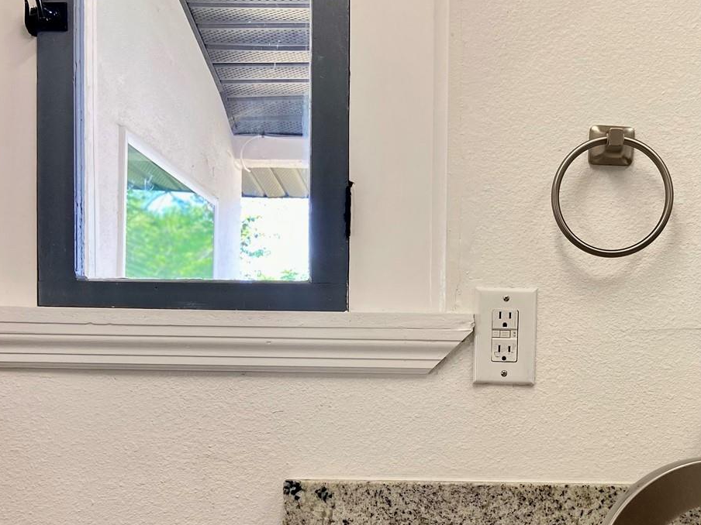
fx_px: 932
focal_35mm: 46
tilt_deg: -1.2
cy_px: 413
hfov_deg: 40.8
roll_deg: -0.7
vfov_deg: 30.8
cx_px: 463
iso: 64
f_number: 1.8
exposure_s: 1/120
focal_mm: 4.25
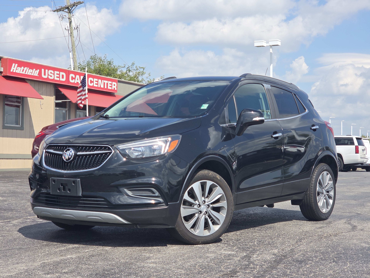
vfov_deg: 21.3
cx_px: 185
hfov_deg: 28.2
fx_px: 738
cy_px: 139
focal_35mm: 69
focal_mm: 7
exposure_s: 1/1058
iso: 25
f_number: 2.4
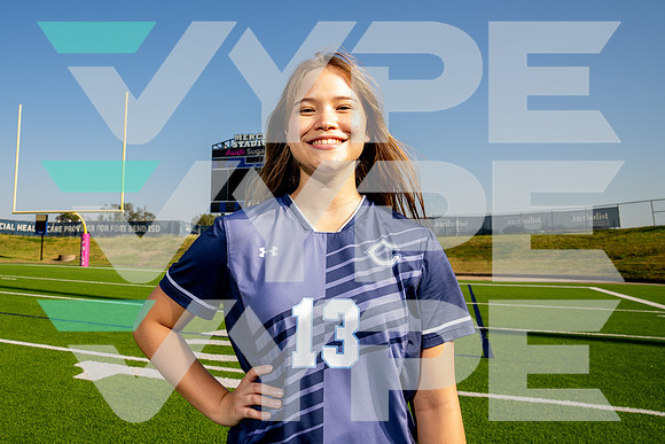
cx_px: 265
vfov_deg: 44.9
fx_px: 533
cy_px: 177
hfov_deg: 63.3
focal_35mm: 29
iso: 50
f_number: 7.1
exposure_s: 1/125
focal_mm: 24
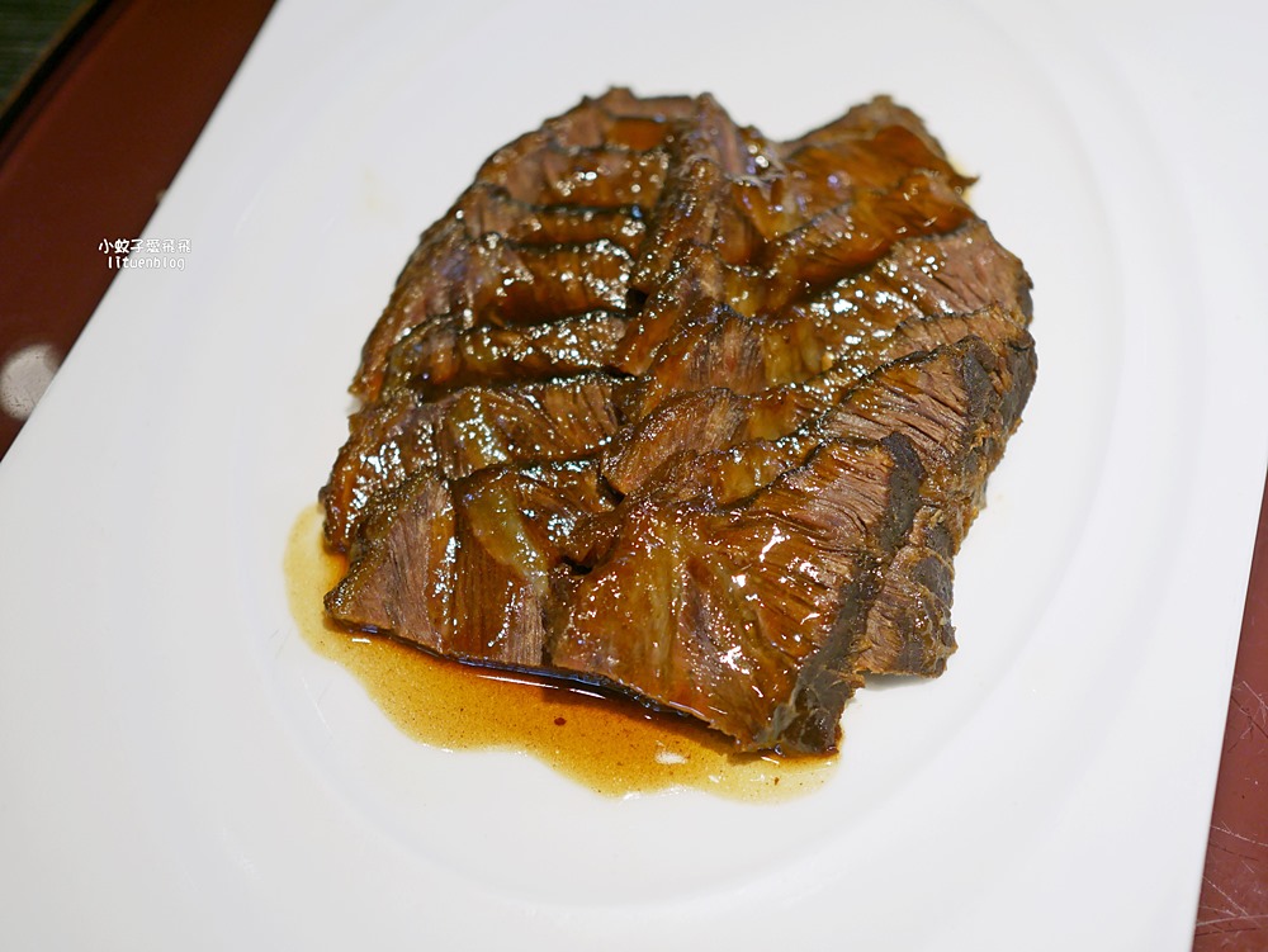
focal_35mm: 50
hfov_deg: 38.2
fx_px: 1832
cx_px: 634
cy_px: 476
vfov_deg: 29.1
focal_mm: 25
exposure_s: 1/320
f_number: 1.8
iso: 200
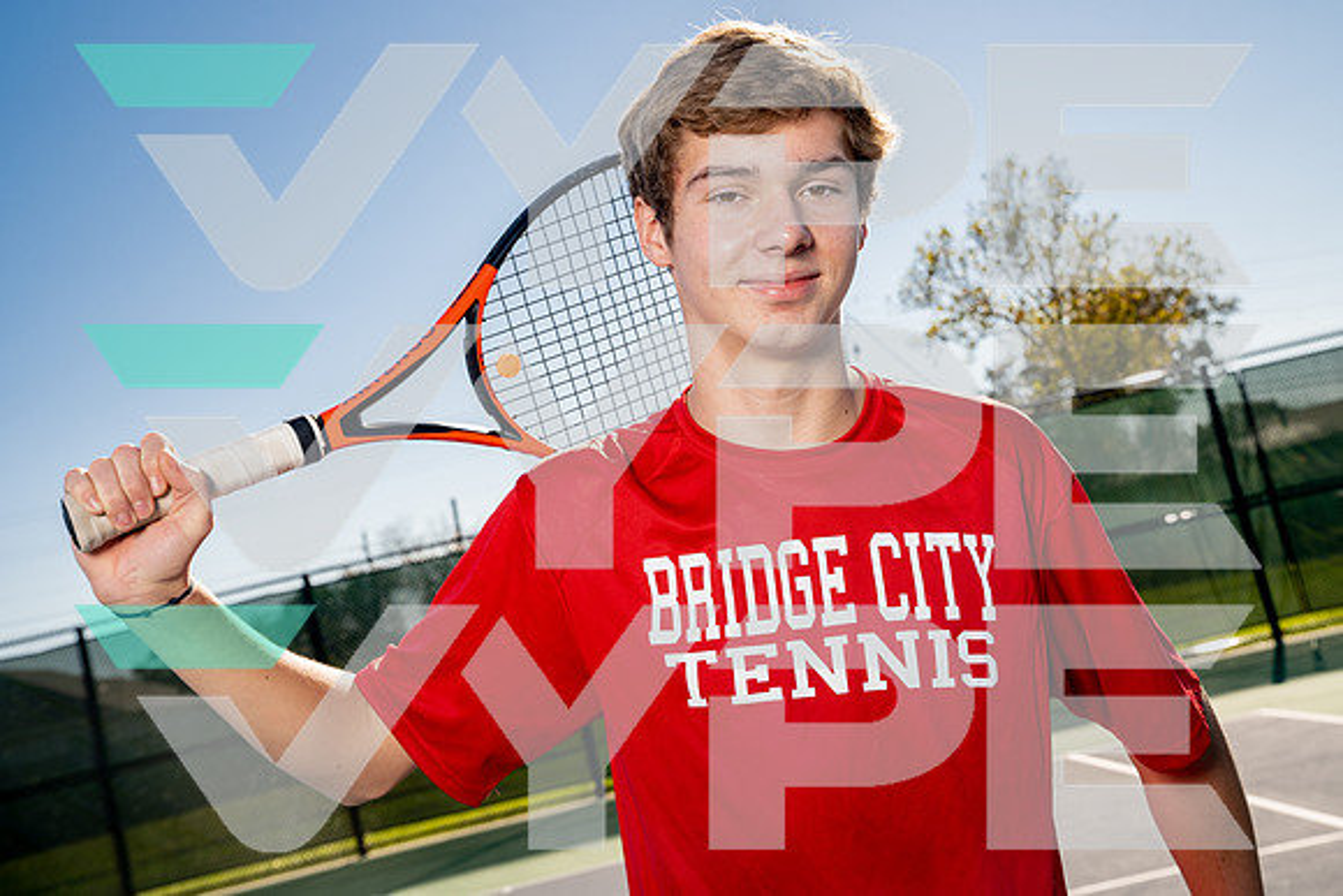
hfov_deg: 38.9
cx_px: 672
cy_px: 448
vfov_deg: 26.5
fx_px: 1903
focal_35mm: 51
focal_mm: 51
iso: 100
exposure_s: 1/250
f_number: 8
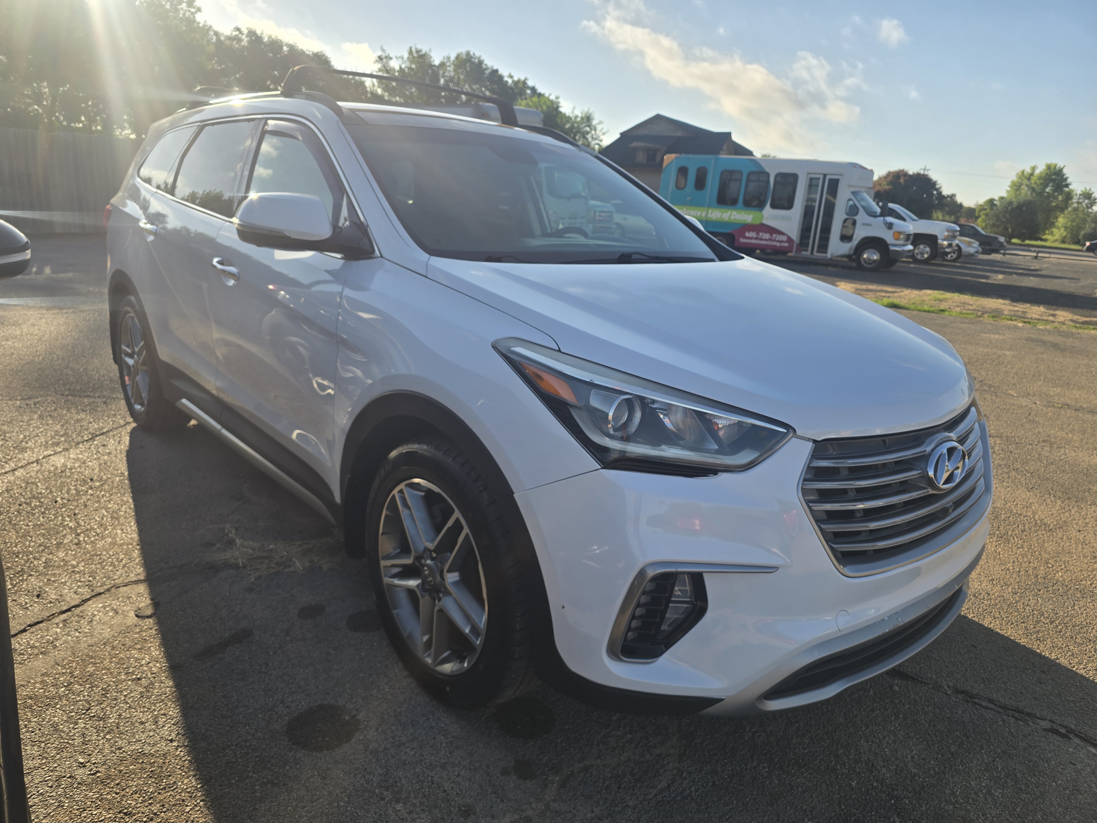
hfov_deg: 73.9
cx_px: 548
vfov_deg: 58.9
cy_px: 412
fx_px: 729
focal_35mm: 23
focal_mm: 6.3
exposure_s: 1/705
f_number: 1.7
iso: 12
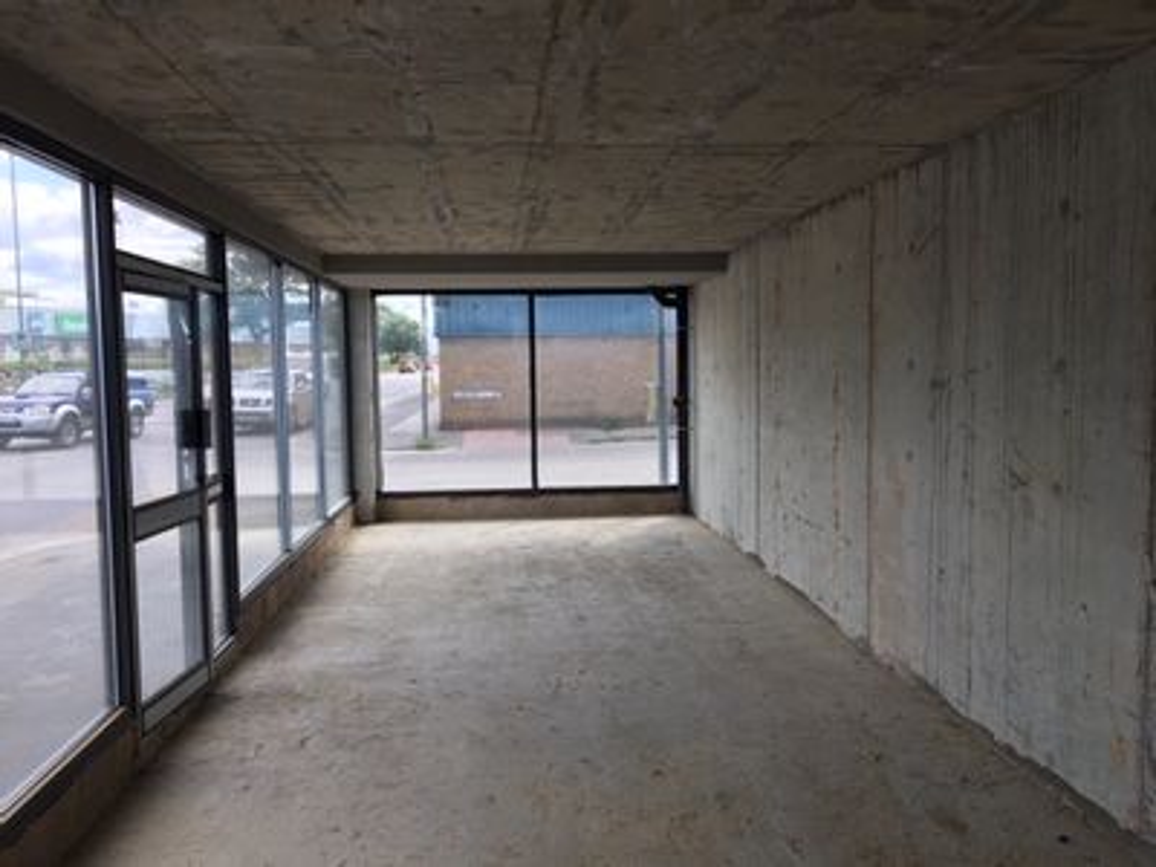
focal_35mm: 29
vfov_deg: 48.2
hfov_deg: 61.7
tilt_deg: -4.3
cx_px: 578
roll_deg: +0.0
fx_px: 968
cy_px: 434
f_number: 2.2
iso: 25
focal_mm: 4.15
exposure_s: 1/238
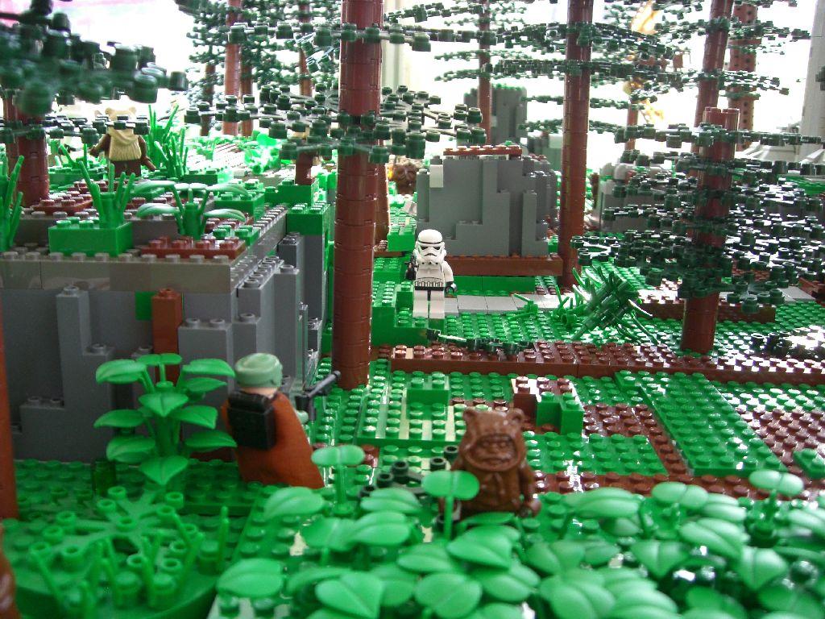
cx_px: 412
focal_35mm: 38
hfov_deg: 49.0
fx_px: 906
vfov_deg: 37.7
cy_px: 310
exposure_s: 1/100
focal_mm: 6.2
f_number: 2.7
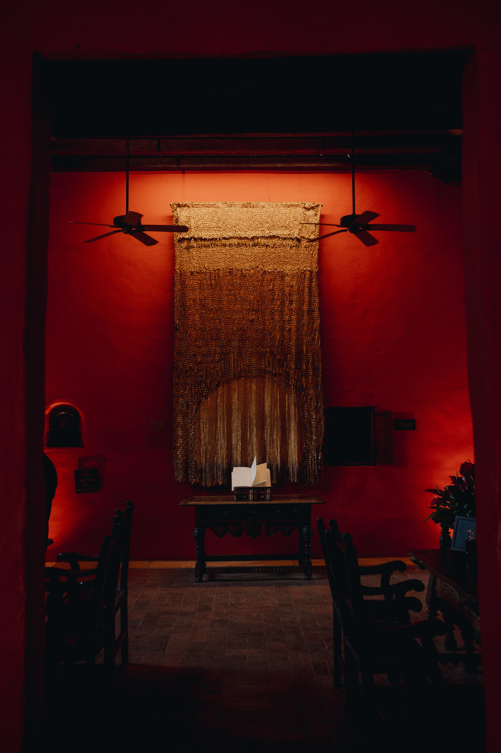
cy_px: 376
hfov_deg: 37.8
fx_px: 732
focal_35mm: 35
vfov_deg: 54.5
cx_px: 250
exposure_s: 1/160
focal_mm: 35
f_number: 3.2
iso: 640
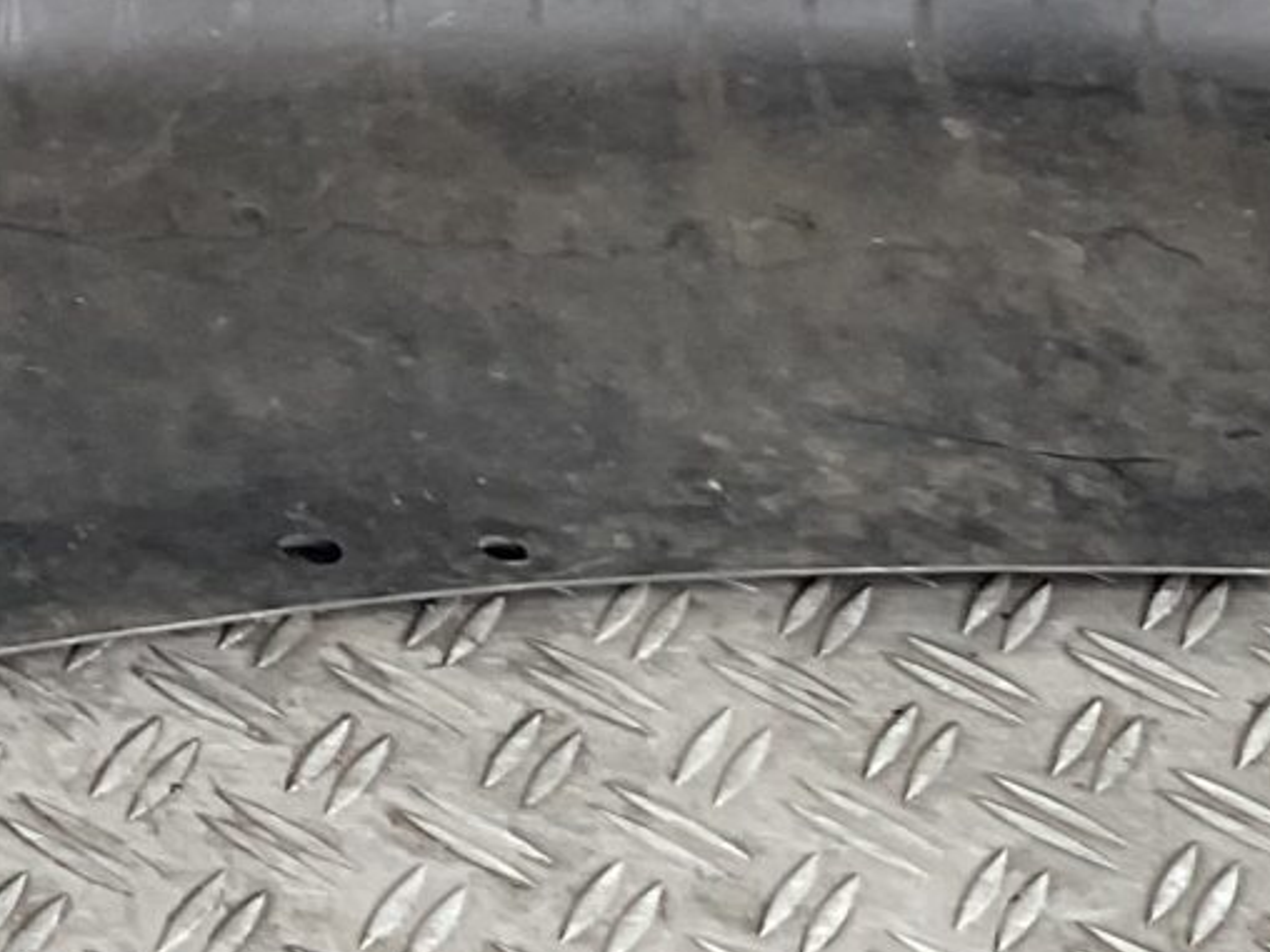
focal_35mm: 146
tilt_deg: -30.0
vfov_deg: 9.9
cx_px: -972
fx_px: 5356
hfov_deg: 12.4
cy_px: -370
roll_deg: -8.3
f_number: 1.8
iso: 20
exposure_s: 1/100
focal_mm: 3
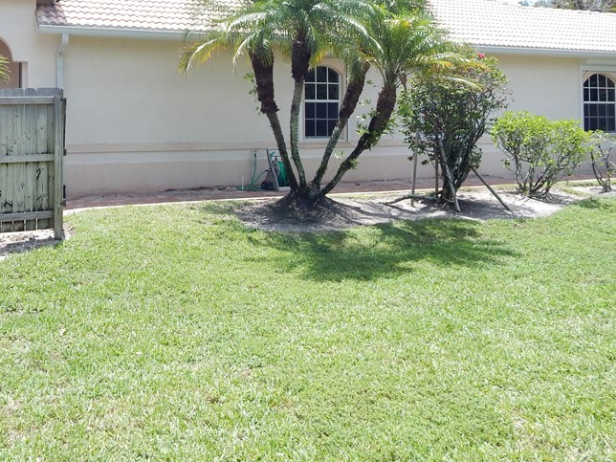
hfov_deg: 51.8
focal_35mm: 35
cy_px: 106
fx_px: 623
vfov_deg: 39.4
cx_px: 211
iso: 125
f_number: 3
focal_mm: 4
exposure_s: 1/800
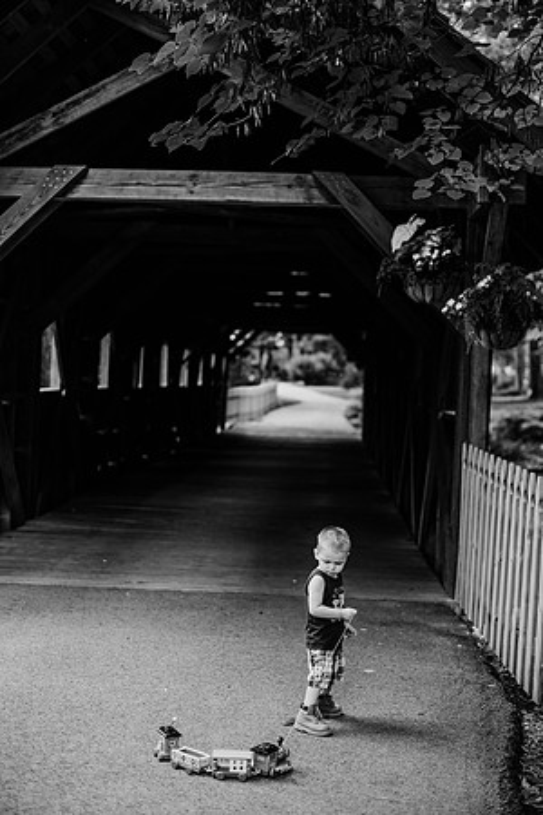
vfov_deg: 39.6
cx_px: 272
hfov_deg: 27.0
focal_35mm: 50
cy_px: 408
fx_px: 1131
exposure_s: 1/500
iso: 200
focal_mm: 50
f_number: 2.2
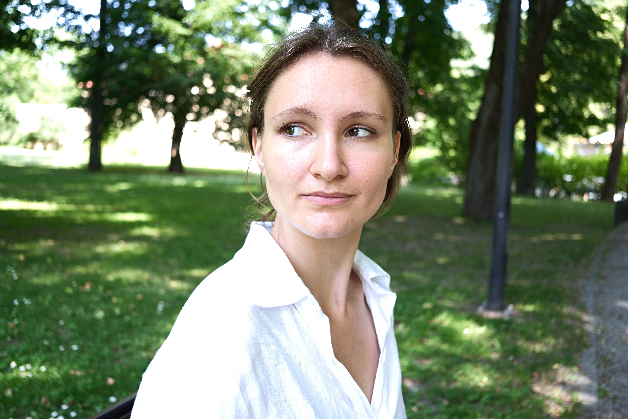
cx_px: 314
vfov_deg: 37.9
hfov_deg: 54.4
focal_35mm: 35
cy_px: 210
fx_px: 611
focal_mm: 23
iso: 80
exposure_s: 1/60
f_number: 2.8
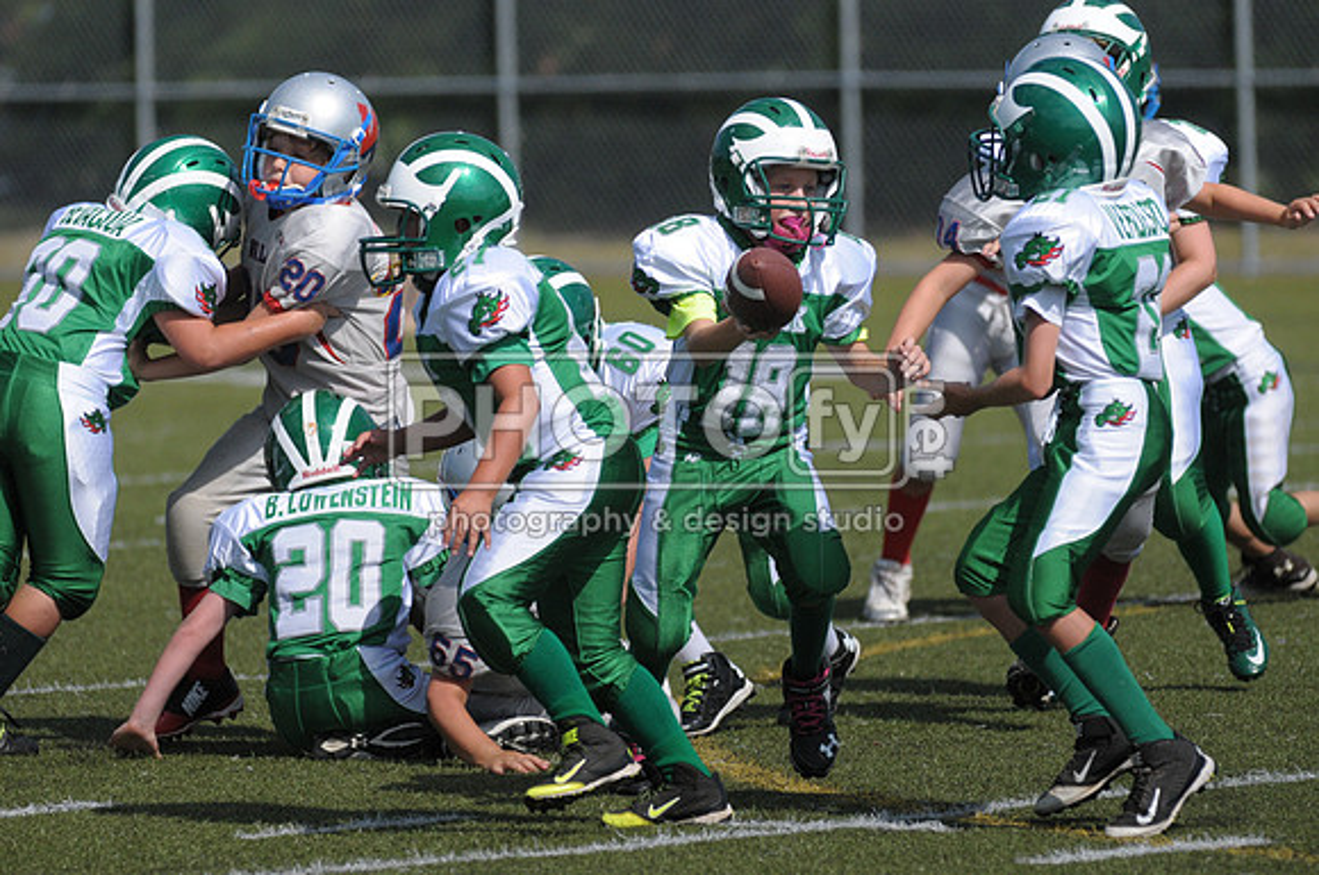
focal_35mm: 360
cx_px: 660
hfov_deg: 5.7
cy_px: 438
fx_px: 13172
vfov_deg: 3.8
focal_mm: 240
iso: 640
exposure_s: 1/8000
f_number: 4
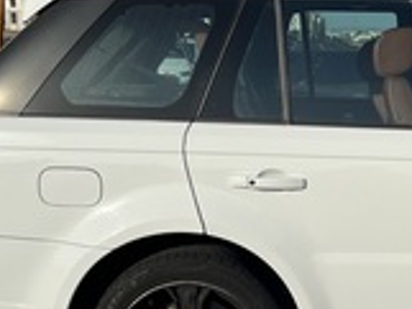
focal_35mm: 74
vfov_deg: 19.8
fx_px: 881
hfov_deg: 24.5
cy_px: 211
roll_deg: -1.7
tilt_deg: -9.8
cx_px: 454
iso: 50
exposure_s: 1/6494
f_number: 1.6
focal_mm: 5.1
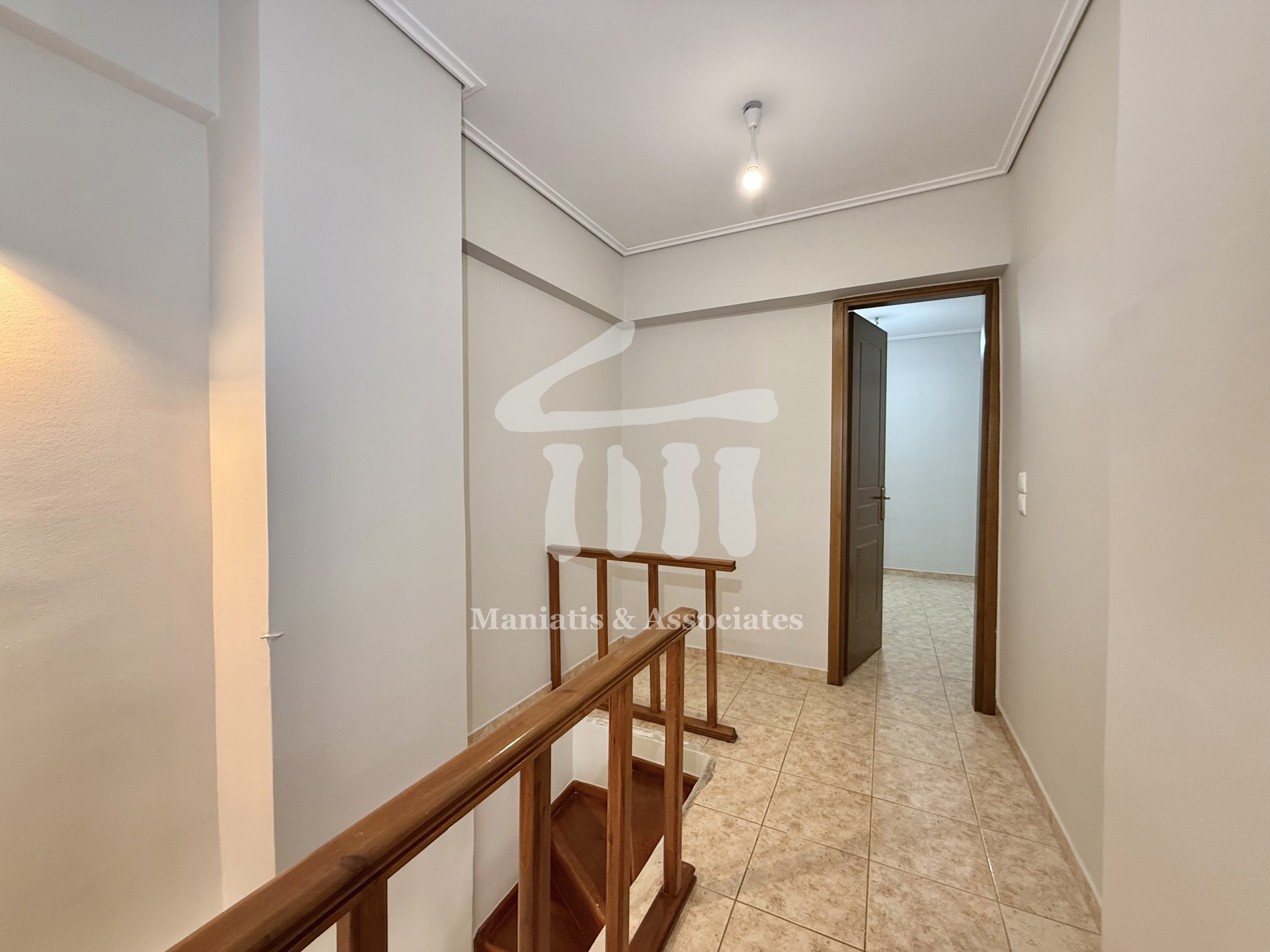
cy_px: 476
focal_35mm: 14
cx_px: 635
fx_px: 514
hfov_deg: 102.1
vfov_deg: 85.7
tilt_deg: -1.6
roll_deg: -0.1
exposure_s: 1/100
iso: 320
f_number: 2.2
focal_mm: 2.22
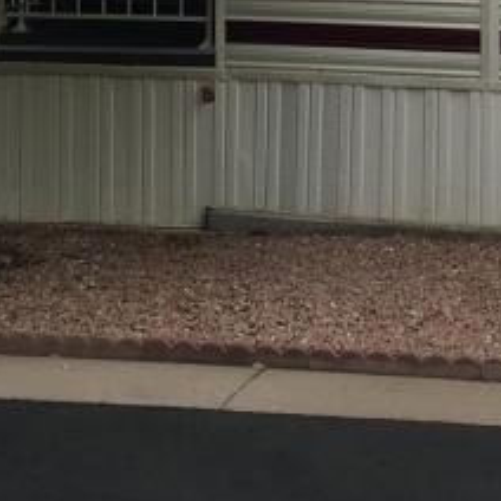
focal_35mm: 124
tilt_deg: +0.2
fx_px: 2030
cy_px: -116
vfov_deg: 13.6
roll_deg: -0.8
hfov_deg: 14.1
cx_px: 291
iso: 25
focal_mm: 4.15
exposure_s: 1/286
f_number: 2.2
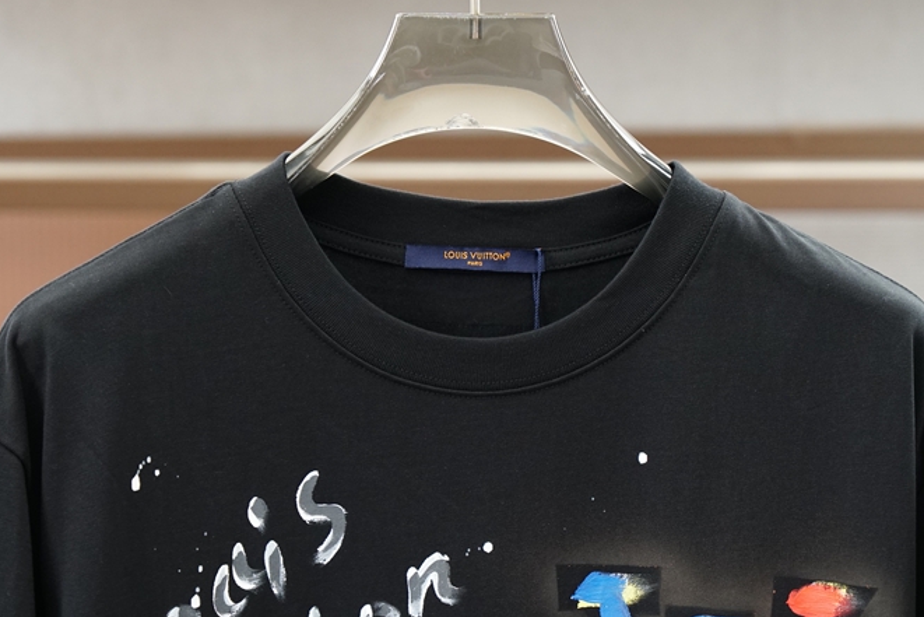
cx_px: 485
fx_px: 3461
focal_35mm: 135
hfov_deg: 15.2
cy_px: 452
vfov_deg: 10.2
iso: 800
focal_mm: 55
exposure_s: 1/125
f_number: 3.5
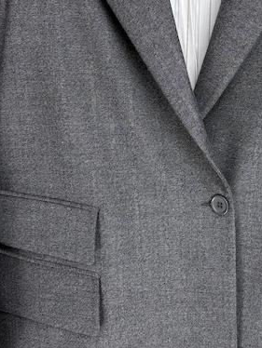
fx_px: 685
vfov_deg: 28.1
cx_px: 205
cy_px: 83
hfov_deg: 21.4
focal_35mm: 68
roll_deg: +0.4
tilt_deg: -9.6
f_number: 1.6
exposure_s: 1/50
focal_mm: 5.96
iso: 64
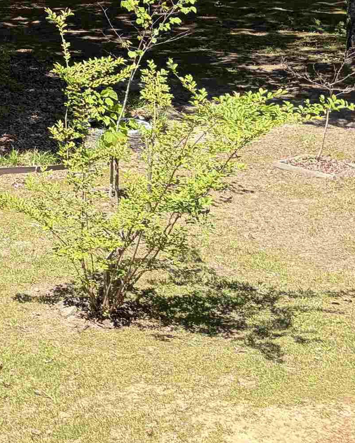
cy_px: 42
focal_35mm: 78
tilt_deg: -13.9
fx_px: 1024
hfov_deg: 16.0
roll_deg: +3.0
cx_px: -323
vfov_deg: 23.8
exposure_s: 1/907
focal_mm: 5.96
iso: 50
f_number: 1.6
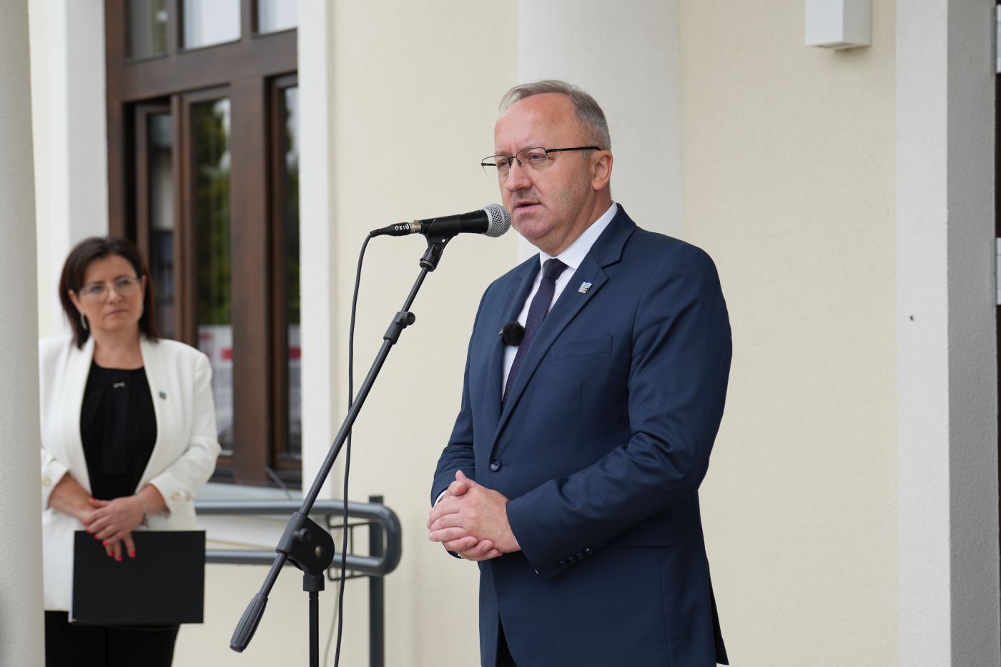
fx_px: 2029
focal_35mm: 73
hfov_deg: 27.7
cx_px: 500
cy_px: 334
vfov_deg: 18.7
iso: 100
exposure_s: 1/500
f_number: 2.8
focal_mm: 49
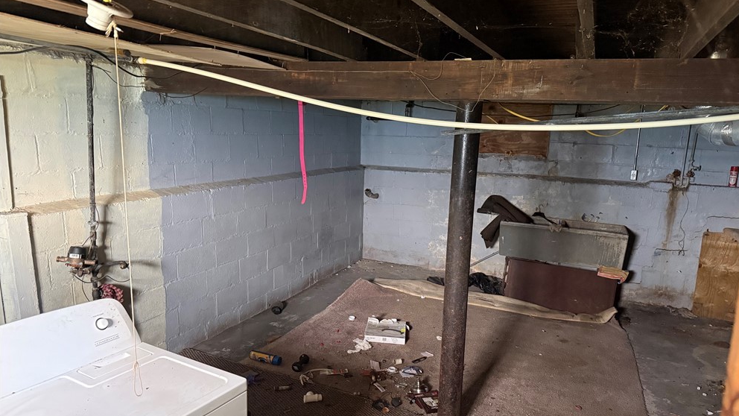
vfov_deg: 42.8
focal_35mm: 27
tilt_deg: -11.8
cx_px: 380
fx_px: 529
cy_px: 236
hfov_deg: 69.8
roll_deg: -2.6
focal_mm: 6.76
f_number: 1.78
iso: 1000
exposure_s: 1/40
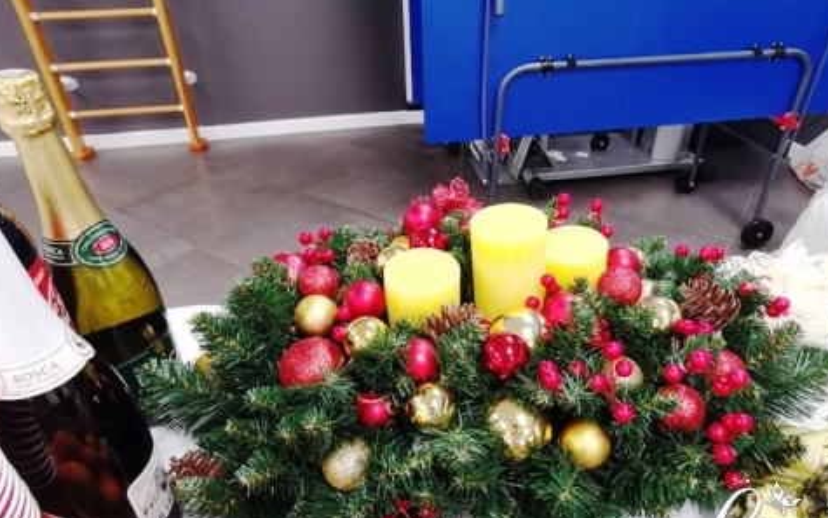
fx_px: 564
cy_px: 289
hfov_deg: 72.5
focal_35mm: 25
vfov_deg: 49.2
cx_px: 431
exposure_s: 1/50
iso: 500
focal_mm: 2.35
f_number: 2.2
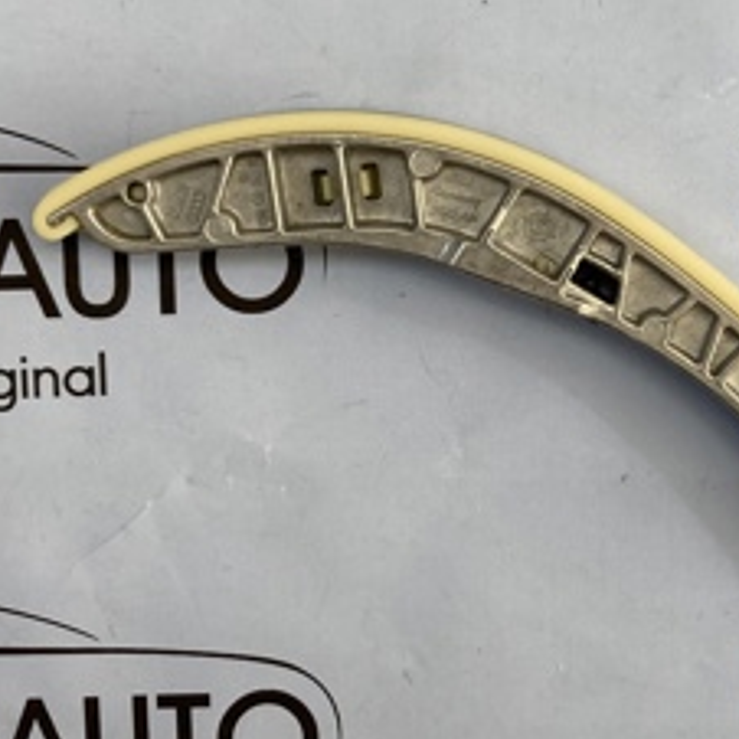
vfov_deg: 24.6
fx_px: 1691
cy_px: 280
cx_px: 517
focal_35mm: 70
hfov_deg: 24.5
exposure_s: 1/121
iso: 50
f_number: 1.8
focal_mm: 3.99
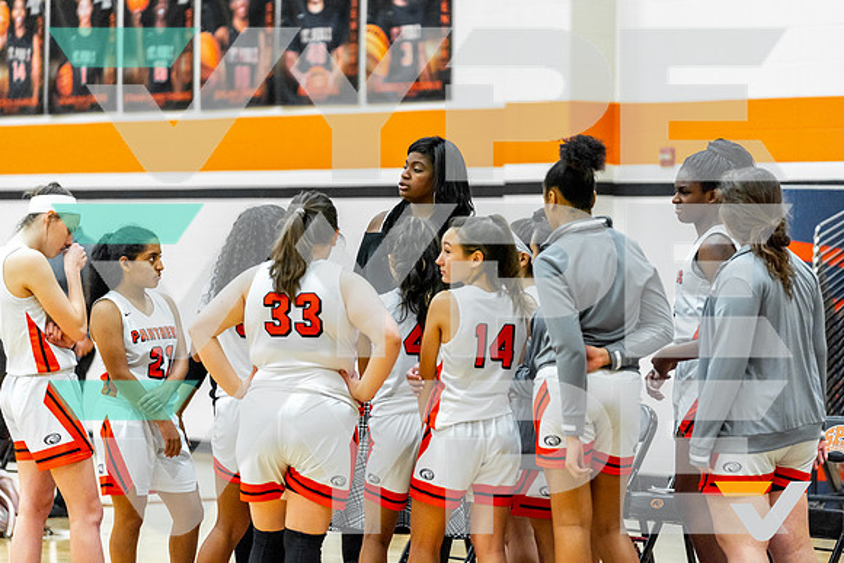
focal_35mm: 143
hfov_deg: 14.3
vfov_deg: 9.6
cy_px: 282
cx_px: 422
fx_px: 3353
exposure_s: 1/1000
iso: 2000
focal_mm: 143
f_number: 2.8
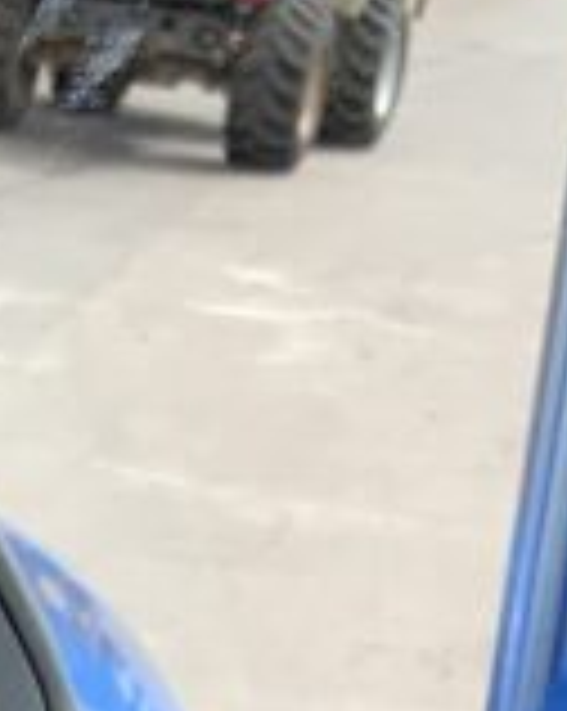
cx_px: -536
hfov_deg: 8.0
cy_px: 1260
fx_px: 3867
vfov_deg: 10.0
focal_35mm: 184
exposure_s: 1/346
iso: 16
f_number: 1.8
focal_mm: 3
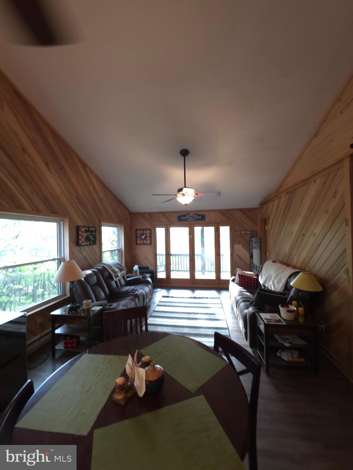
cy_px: 235
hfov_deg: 89.9
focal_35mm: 13
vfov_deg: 106.2
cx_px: 176
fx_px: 177
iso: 160
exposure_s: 1/30
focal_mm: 2.2
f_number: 1.9
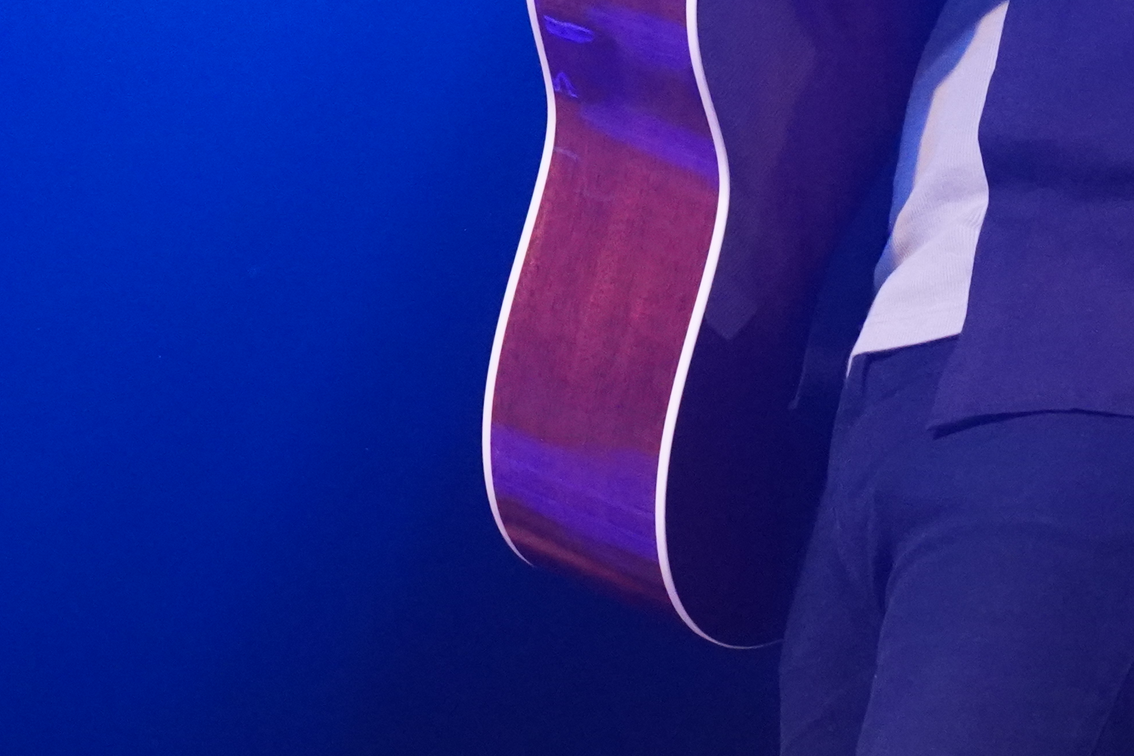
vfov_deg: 7.3
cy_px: -205
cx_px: 1088
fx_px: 5859
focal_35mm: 186
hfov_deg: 11.0
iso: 10000
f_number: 5.6
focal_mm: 61
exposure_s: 1/160
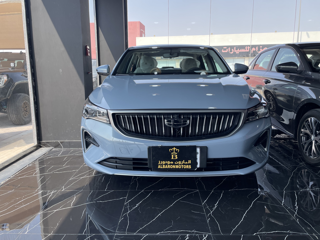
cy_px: 122
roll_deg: +0.2
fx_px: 250
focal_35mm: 27
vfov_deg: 51.3
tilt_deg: -10.2
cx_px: 158
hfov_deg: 65.3
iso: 32
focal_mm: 4.2
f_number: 1.6
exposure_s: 1/801
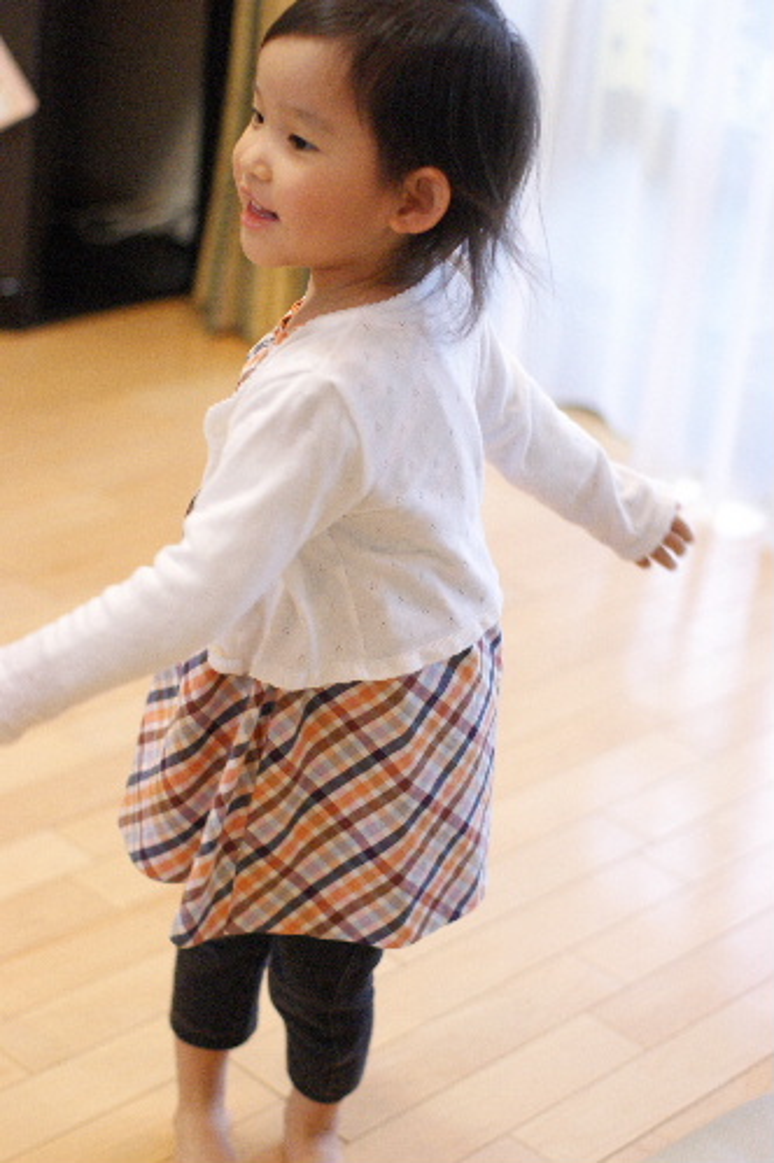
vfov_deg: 27.0
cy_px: 582
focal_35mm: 75
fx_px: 2422
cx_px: 387
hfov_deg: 18.2
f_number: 2.2
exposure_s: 1/100
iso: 800
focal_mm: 50
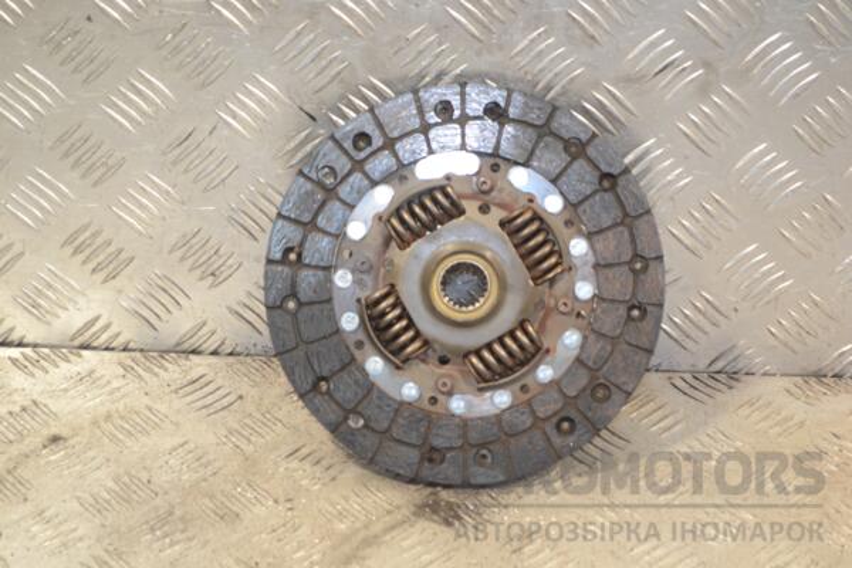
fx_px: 1952
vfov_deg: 16.6
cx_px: 426
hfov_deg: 24.6
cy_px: 284
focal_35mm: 82
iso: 800
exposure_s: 1/60
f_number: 5.6
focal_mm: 55
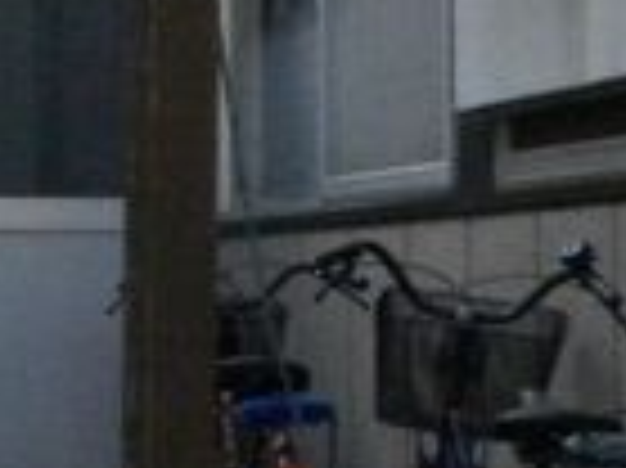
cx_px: -919
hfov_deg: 10.4
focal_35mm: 161
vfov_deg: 9.2
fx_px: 2909
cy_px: 133
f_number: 5
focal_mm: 5.6
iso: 1600
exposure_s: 1/800
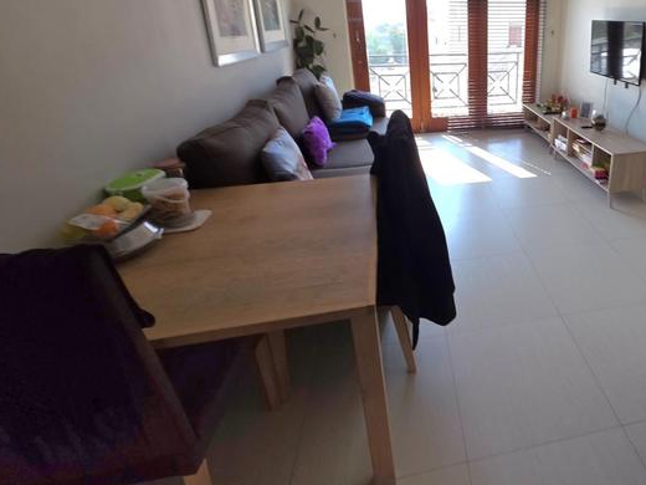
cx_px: 482
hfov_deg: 76.0
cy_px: 153
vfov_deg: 63.9
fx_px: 373
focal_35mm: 20
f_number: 1.9
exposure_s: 1/101
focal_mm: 2.2
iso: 25
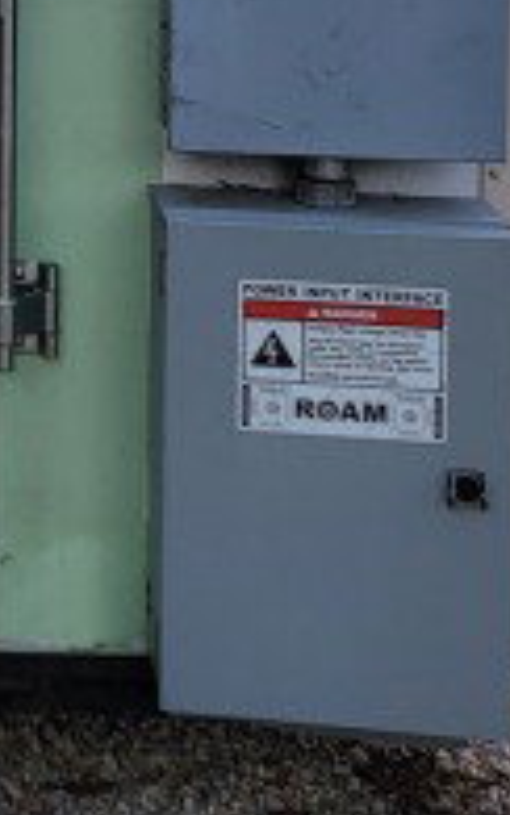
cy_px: -341
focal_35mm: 106
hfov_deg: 11.3
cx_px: -477
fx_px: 2356
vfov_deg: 17.9
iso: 16
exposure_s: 1/526
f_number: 1.8
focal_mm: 6.7
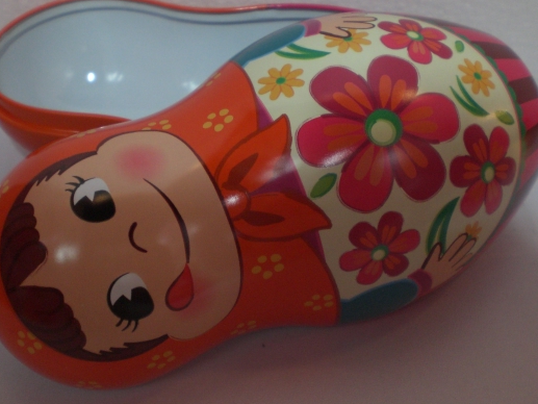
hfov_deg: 40.4
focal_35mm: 47
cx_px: 236
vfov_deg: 30.9
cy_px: 175
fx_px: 731
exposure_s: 1/30
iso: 200
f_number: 3.1
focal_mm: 6.3
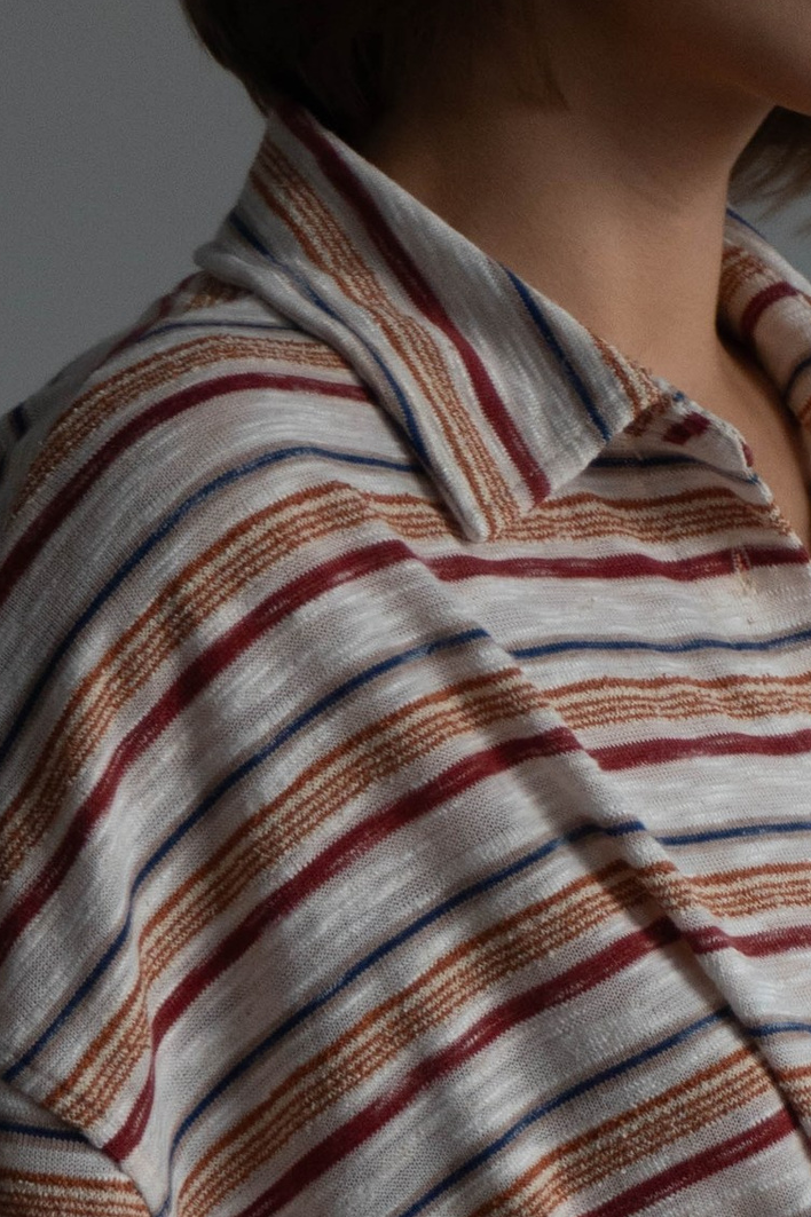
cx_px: 694
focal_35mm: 271
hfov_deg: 5.1
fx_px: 9163
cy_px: 673
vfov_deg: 7.6
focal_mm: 50
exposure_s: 1/160
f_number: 5.6
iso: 400
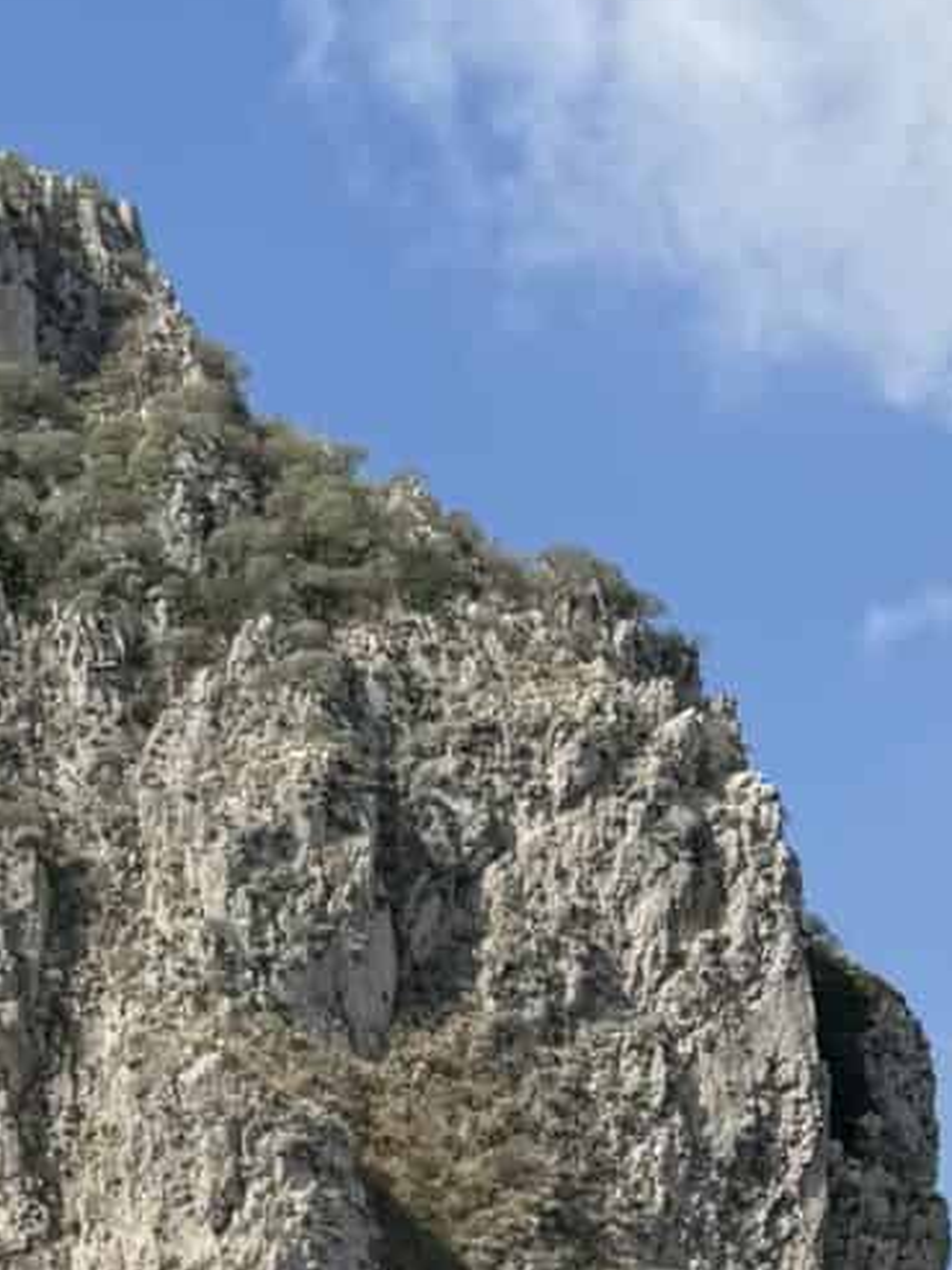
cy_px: 1735
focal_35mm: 125
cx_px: 224
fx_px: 4584
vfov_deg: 14.9
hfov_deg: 11.8
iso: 80
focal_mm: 6.76
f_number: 1.78
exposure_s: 1/6173
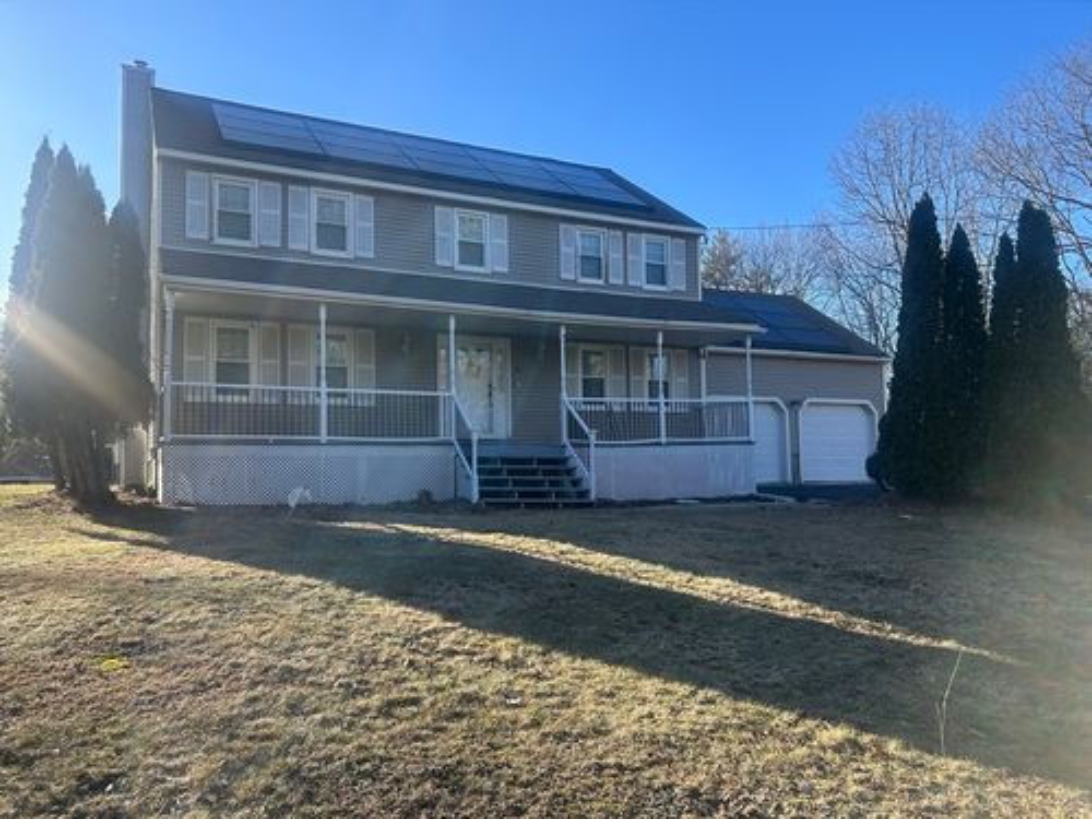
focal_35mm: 26
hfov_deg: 67.3
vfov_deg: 53.1
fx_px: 820
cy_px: 410
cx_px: 546
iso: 50
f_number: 1.5
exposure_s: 1/1209
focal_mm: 5.7
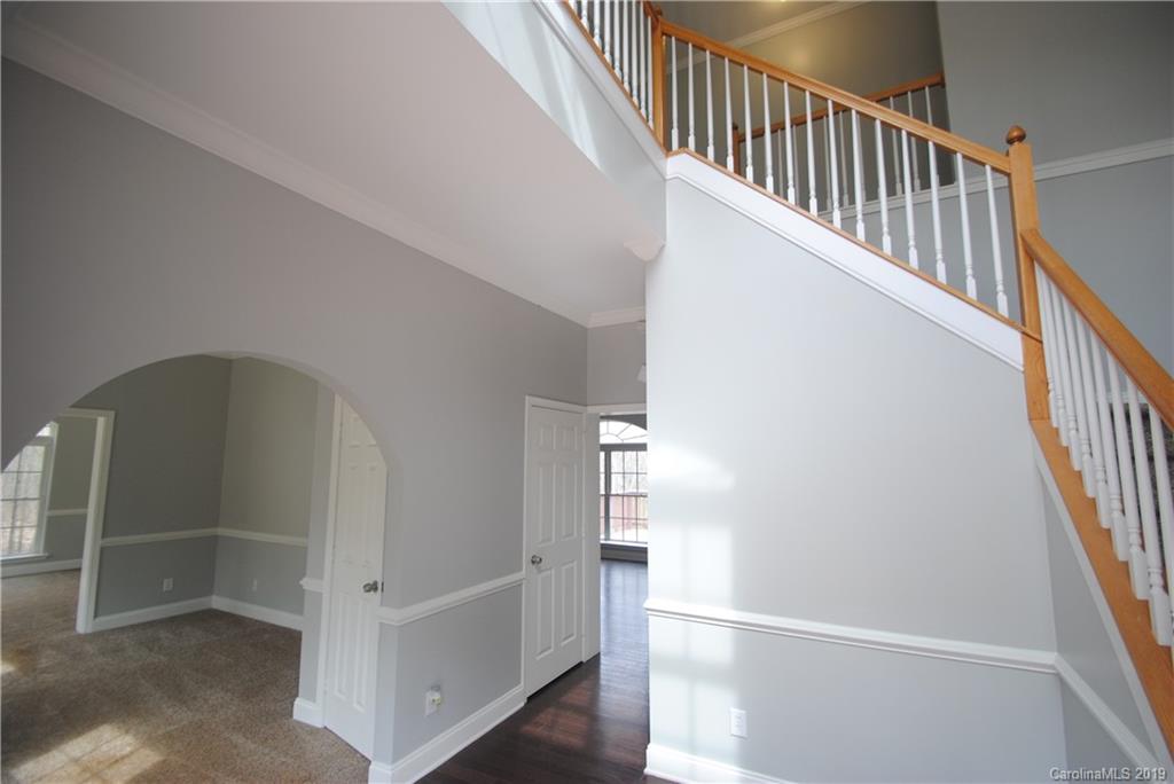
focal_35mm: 15
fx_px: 489
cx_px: 587
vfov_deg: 77.4
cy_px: 392
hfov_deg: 100.4
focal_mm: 10
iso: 200
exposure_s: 1/80
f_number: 4.5
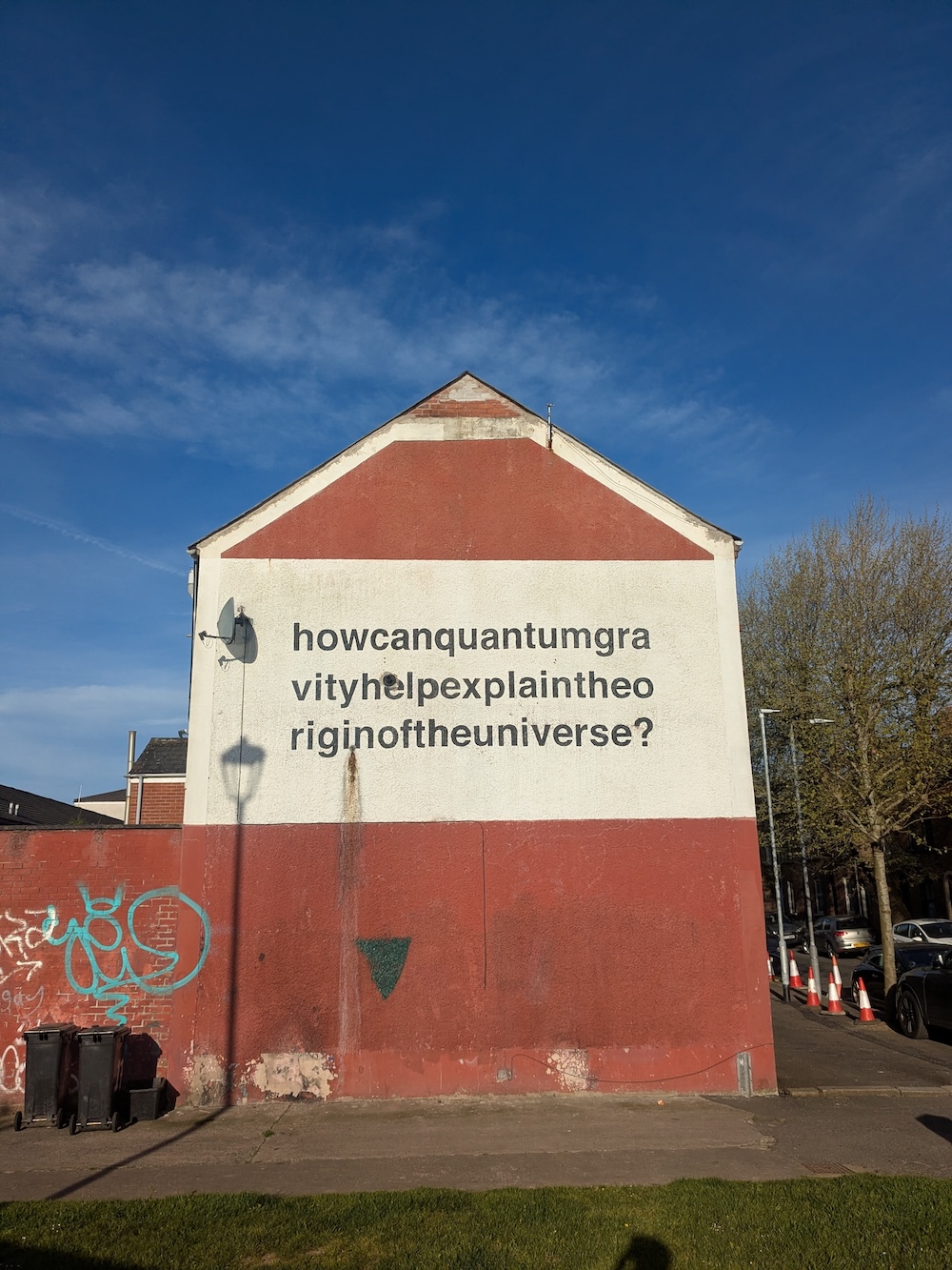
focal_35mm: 27
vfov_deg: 65.3
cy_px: 635
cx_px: 476
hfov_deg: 51.4
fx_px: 990
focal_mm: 4.38
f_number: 1.73
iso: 88
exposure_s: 1/7812
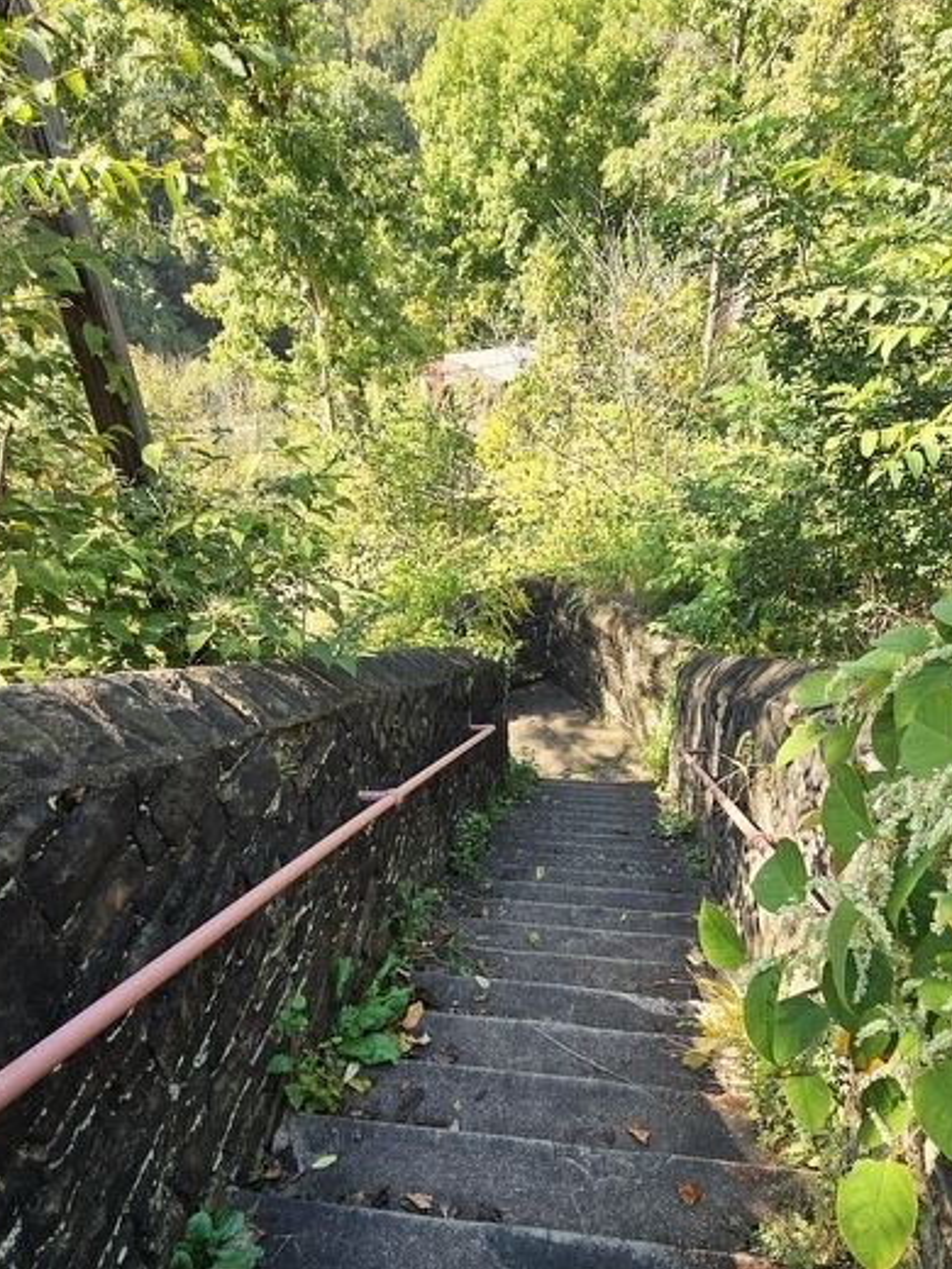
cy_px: 803
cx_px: 505
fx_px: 733
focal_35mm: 20
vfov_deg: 80.0
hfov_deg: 65.9
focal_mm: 2.2
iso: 50
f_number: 2.2
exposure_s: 1/265
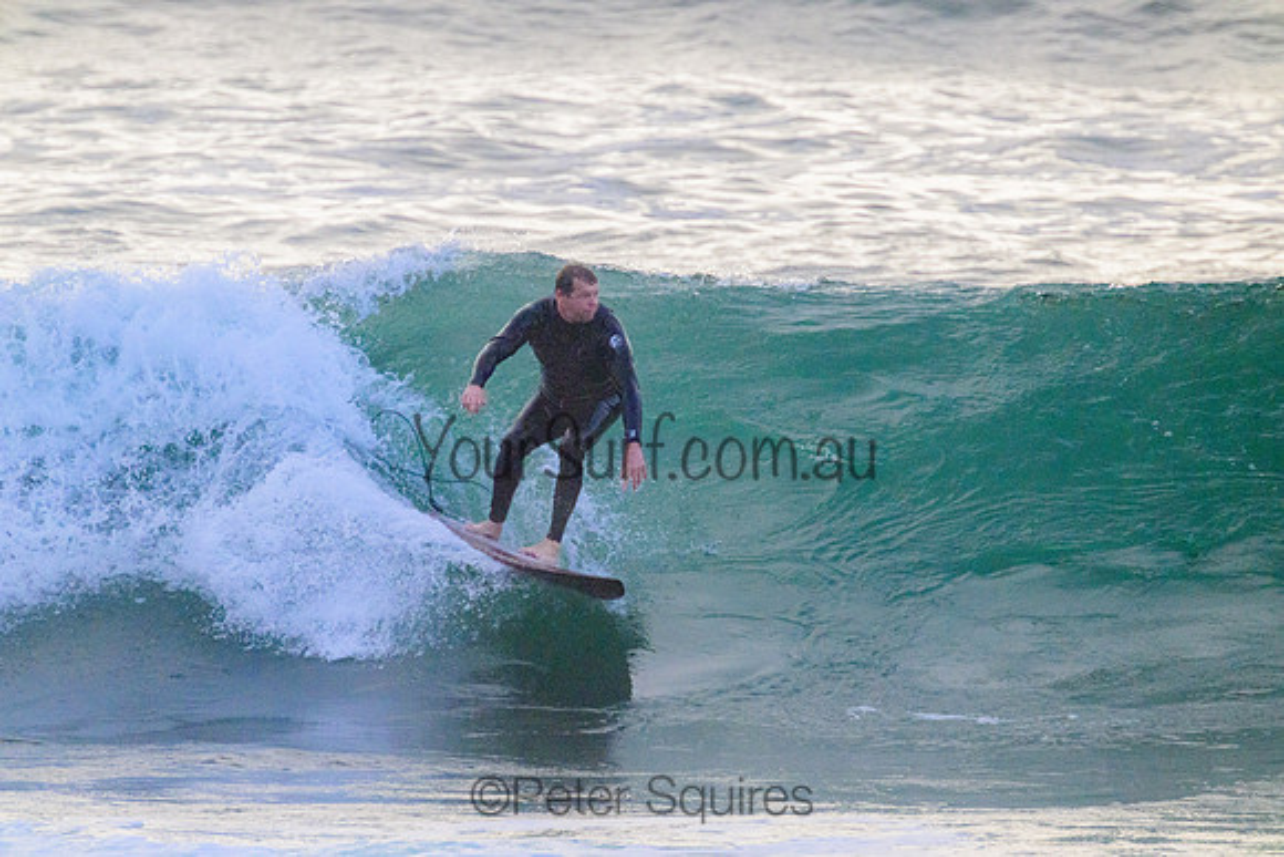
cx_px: 642
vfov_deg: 1.7
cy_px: 428
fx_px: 28539
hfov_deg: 2.6
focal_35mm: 800
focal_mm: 800
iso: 3200
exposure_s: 1/2000
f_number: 11
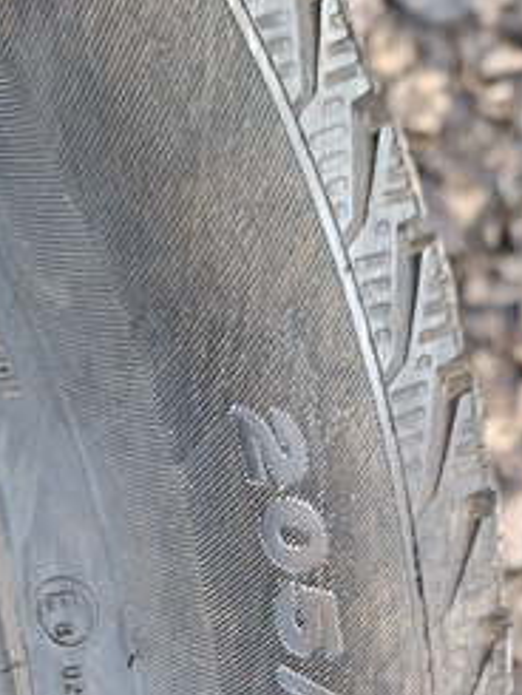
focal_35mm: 47
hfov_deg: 30.9
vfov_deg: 37.6
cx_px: 274
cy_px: 633
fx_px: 944
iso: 250
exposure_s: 1/50
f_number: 1.8
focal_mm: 5.54
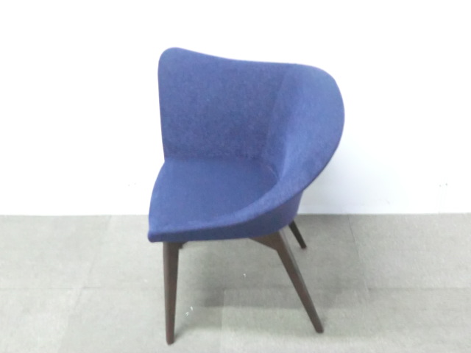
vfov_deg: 32.2
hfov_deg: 42.1
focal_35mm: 45
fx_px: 612
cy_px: 176
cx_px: 236
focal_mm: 8.2
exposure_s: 1/10
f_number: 4.3
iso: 800
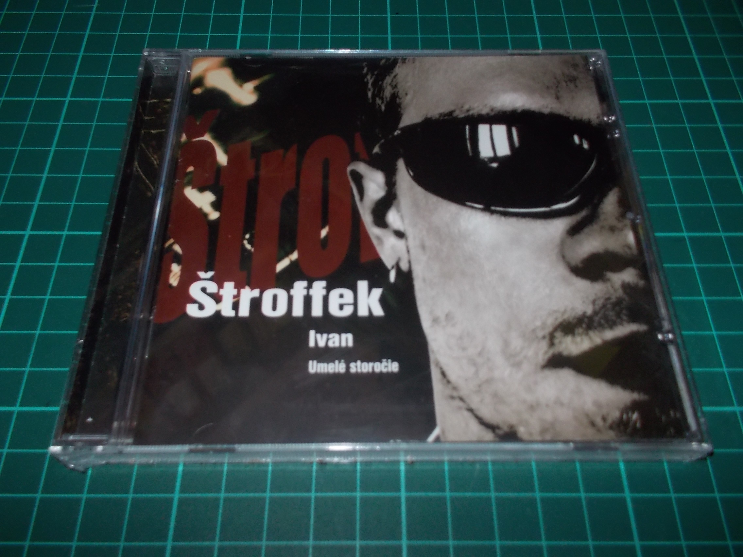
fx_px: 622
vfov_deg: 48.2
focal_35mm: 29
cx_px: 372
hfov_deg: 61.7
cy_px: 278
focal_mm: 4.1
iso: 200
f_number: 3.3
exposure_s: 1/30
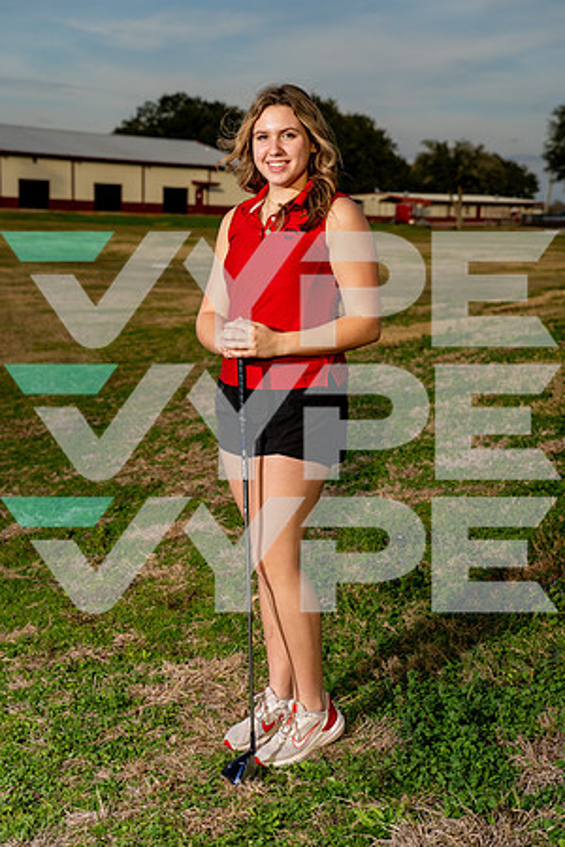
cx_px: 282
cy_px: 424
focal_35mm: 70
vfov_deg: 28.8
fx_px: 1648
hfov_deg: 19.5
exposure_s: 1/1000
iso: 100
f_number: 5.6
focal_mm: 70
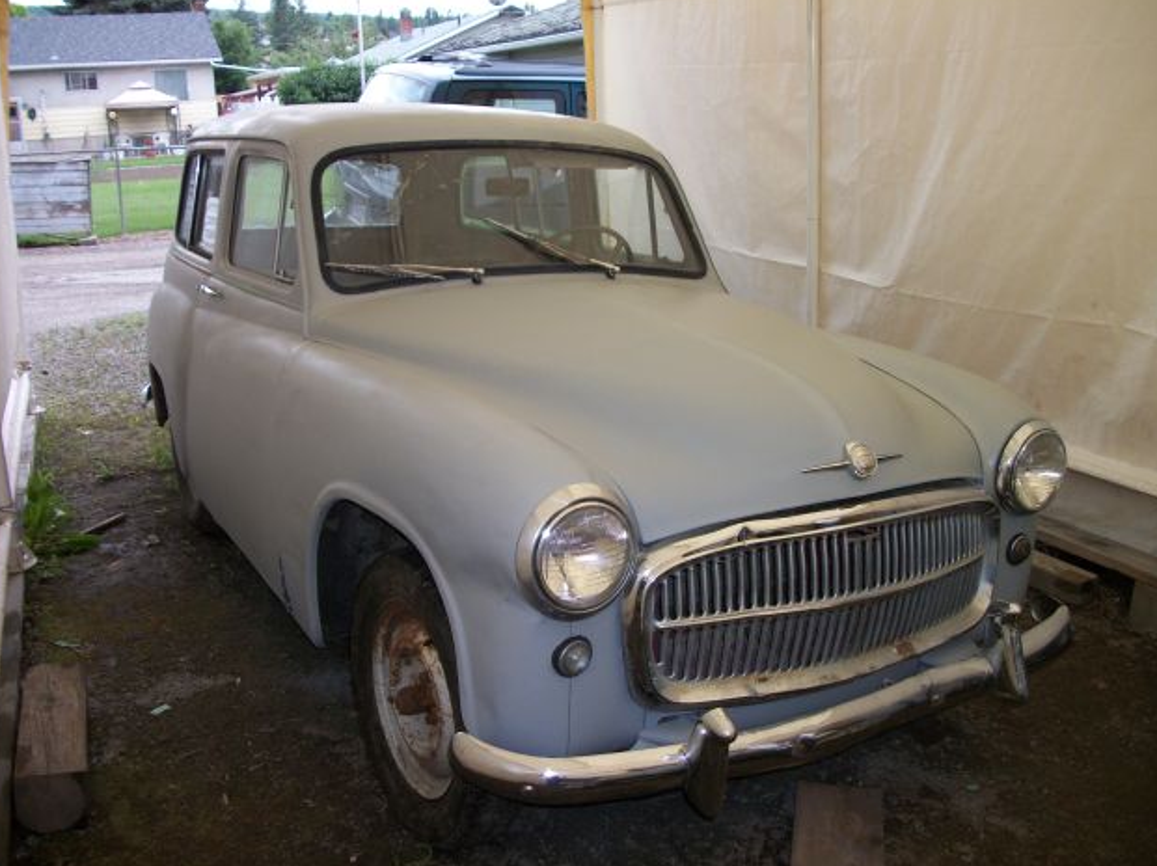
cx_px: 568
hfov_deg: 55.4
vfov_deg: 42.9
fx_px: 1102
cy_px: 438
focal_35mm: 33
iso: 80
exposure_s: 1/60
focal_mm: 5.7
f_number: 2.9
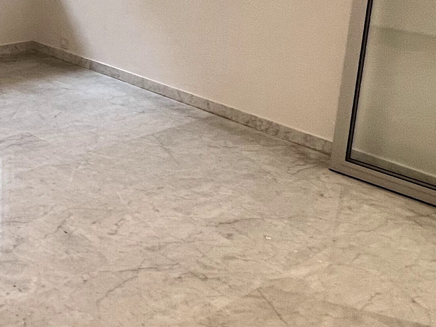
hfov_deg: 36.0
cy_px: 18
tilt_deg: -11.5
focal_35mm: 47
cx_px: -10
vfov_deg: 29.3
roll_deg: +0.3
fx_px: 592
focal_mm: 1.57
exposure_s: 1/100
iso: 160
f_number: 1.8
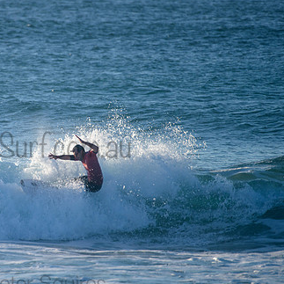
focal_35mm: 823
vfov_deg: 2.1
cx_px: 39
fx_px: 7639
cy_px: 130
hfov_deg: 2.1
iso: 360
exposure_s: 1/2000
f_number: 5.6
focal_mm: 500
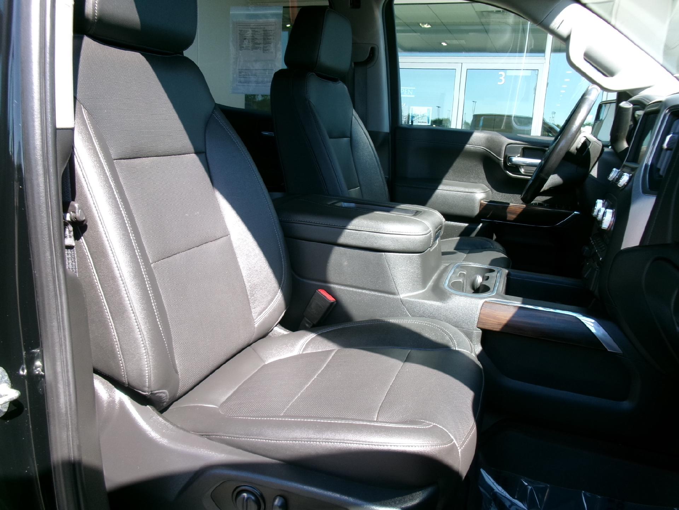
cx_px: 340
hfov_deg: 63.4
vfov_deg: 49.7
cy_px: 255
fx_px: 549
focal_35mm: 28
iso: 100
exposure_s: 1/80
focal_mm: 5.1
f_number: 3.9
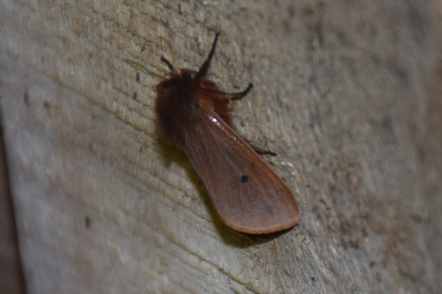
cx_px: 221
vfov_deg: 6.5
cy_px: 147
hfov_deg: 9.8
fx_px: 2578
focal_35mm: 210
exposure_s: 1/60
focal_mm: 140
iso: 320
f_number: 5.6
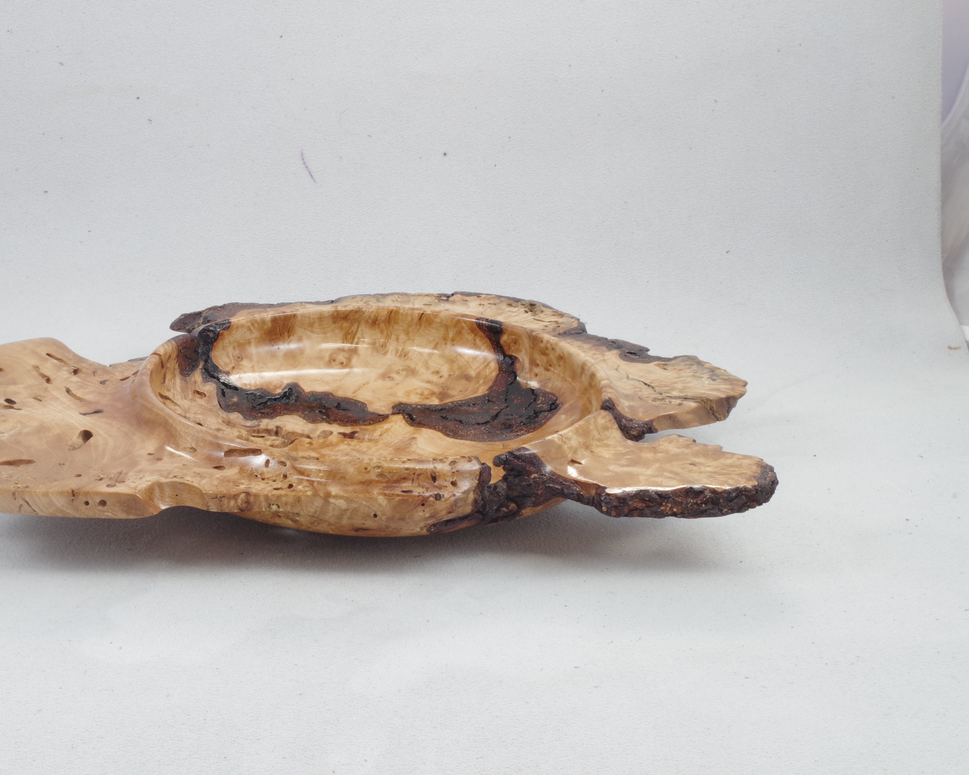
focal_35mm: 61
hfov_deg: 30.8
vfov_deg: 25.0
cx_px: 344
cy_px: 375
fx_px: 1749
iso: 320
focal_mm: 32
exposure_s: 1/4
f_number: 29
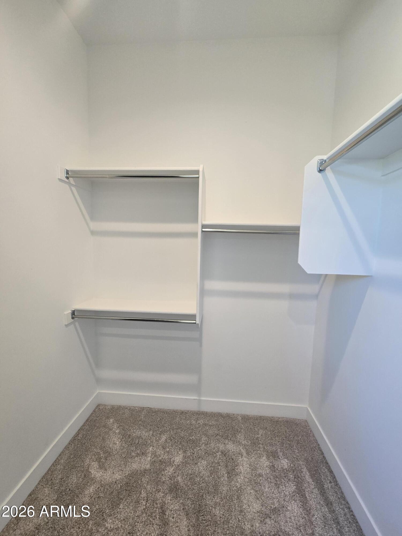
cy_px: 268
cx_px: 201
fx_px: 201
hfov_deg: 89.9
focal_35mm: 13
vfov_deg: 106.2
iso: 200
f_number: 2.2
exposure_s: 1/60
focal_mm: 2.2
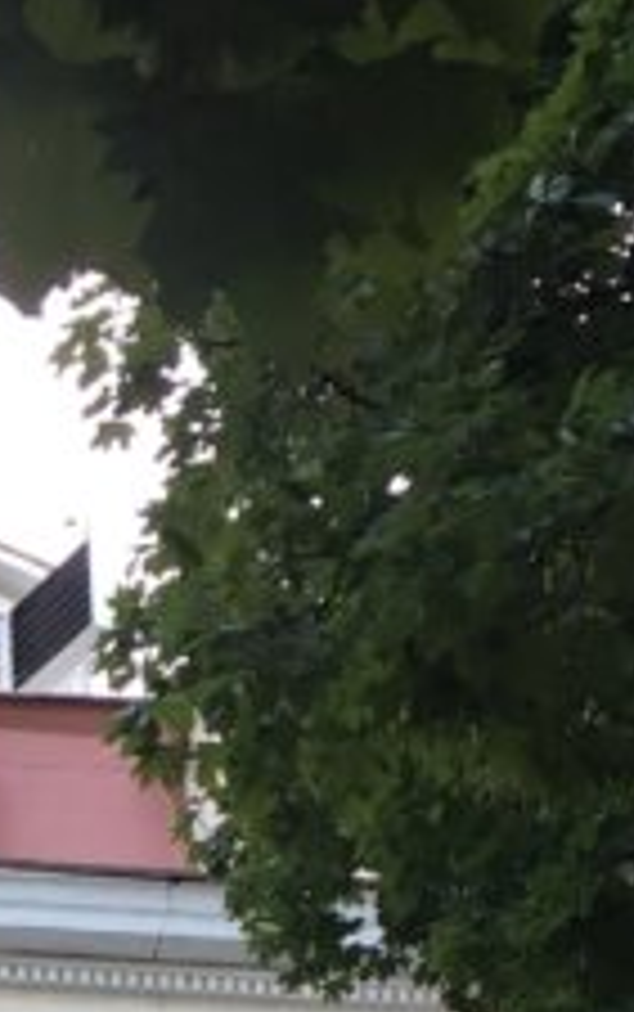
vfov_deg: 13.5
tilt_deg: +26.9
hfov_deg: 9.1
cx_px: -409
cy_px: 1786
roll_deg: +1.8
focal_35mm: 140
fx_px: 3863
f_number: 2.2
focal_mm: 4.15
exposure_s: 1/33
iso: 25
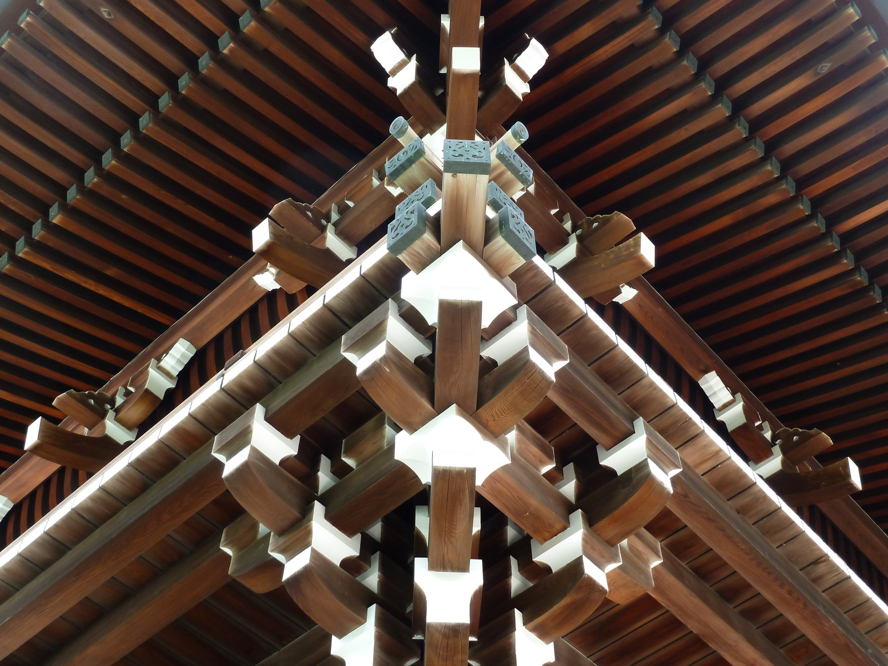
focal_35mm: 42
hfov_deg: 44.8
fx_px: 1077
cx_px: 444
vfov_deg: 34.3
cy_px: 333
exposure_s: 1/100
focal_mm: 6.9
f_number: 3.7
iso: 160
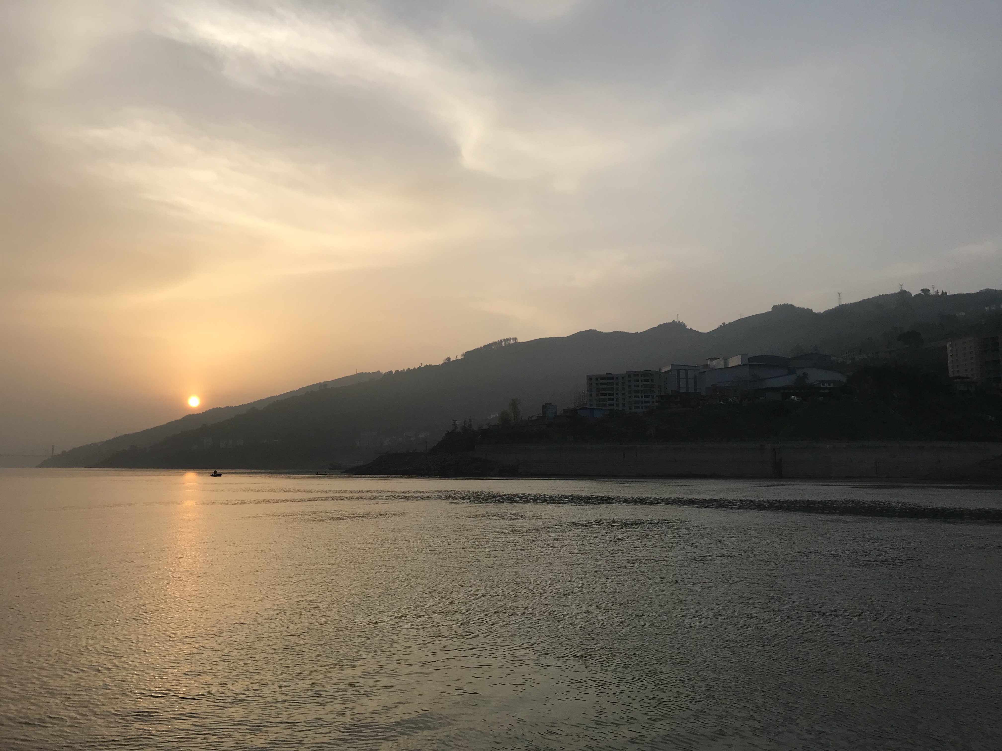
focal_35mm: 28
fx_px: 810
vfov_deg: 49.7
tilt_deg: +6.8
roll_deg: -0.1
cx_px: 501
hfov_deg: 63.4
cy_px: 376
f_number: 1.8
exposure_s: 1/1330
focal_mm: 3.99
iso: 20
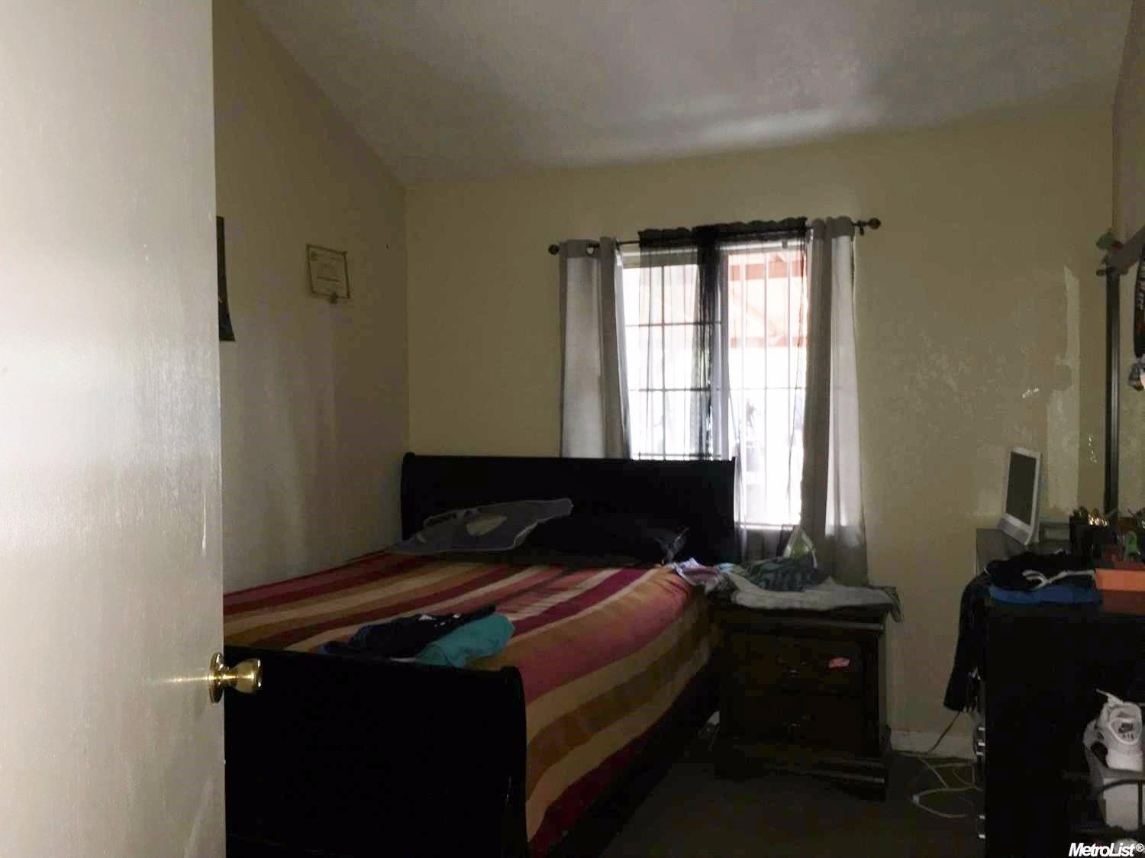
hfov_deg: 61.7
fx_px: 959
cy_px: 429
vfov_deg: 48.2
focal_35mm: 29
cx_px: 572
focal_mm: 4.15
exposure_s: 1/16
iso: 50
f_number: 2.2
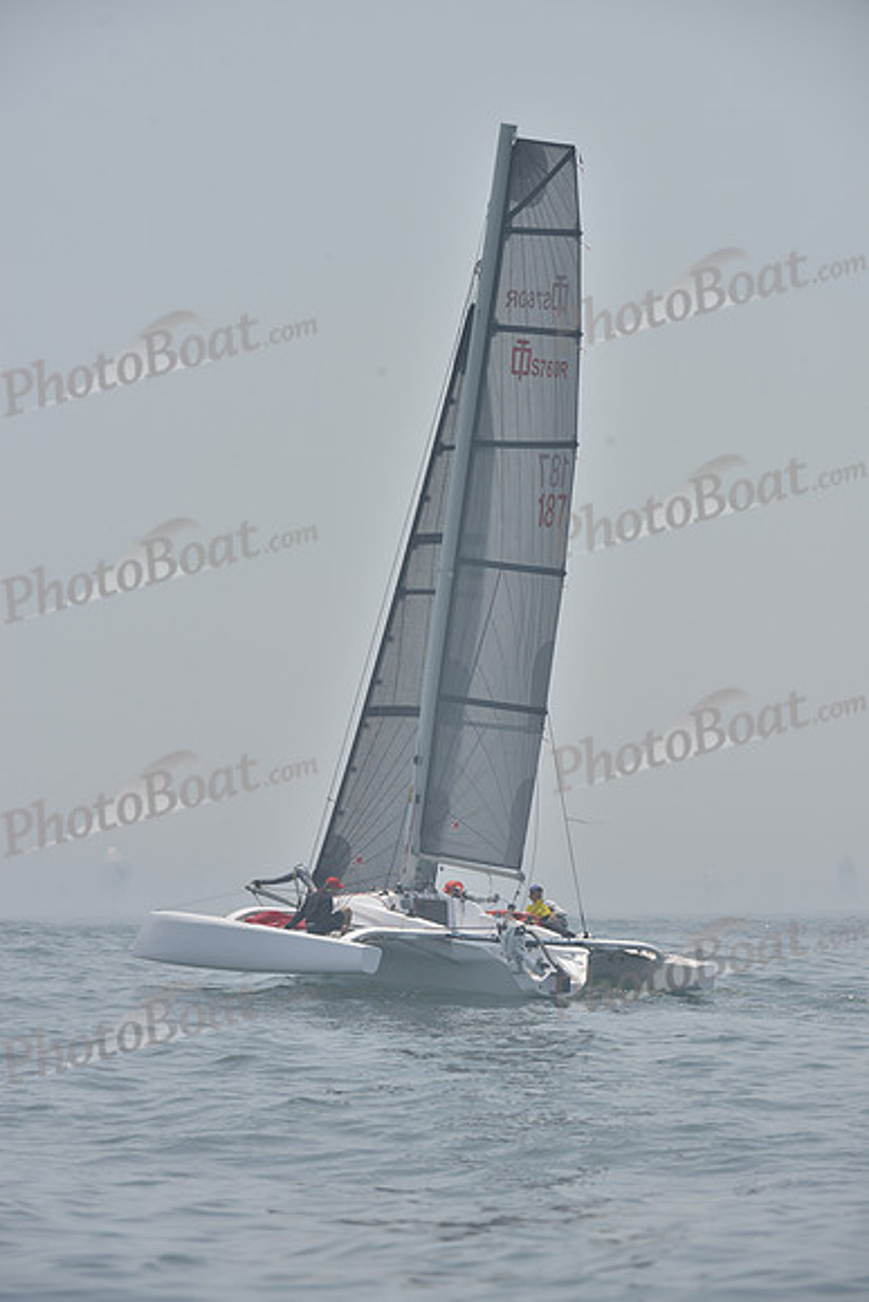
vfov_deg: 10.3
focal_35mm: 200
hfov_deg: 6.9
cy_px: 651
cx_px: 434
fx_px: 7237
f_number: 9
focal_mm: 200
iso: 280
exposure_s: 1/1000
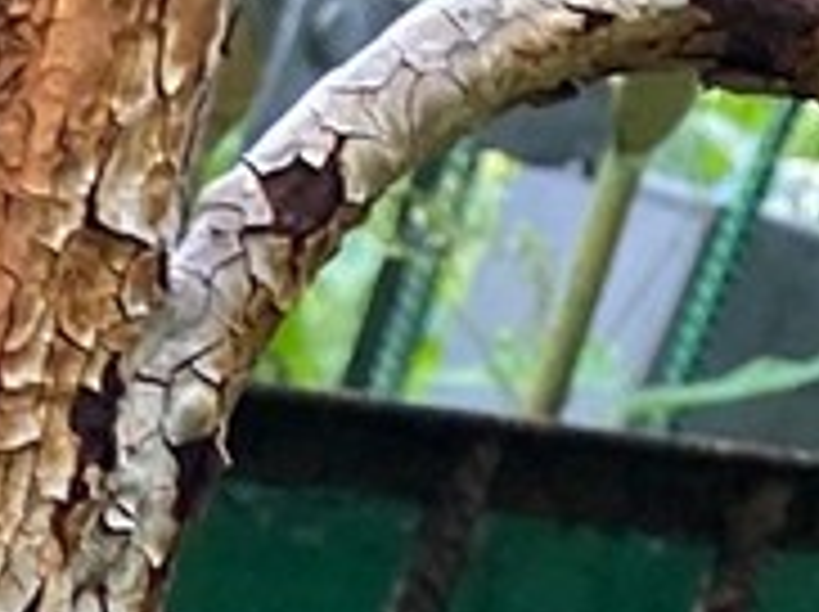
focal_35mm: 206
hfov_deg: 8.6
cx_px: -1260
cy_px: 2282
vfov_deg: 6.2
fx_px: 4867
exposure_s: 1/103
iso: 125
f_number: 1.8
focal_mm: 4.25
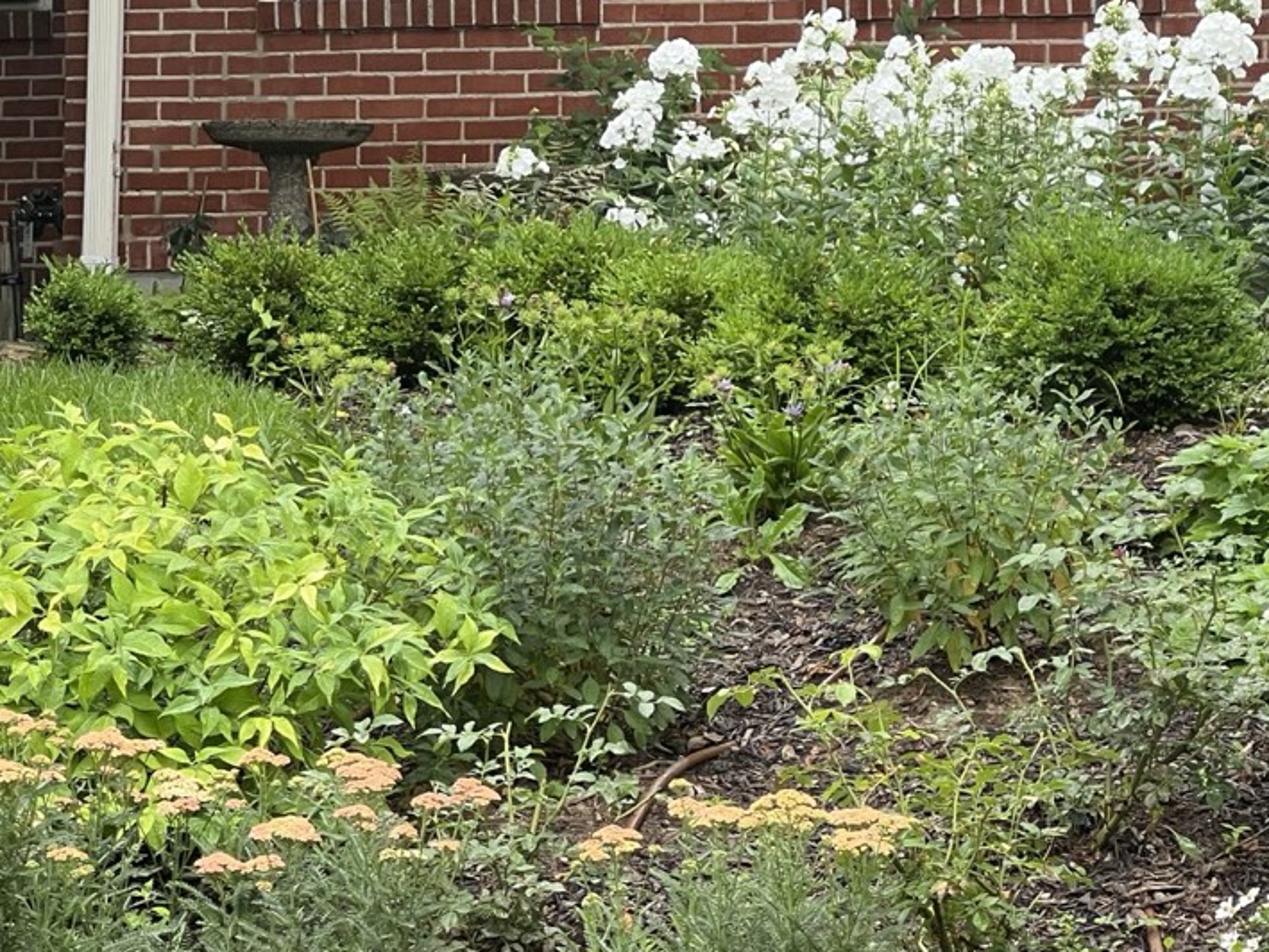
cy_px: 506
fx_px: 5097
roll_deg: +0.1
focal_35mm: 139
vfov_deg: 10.7
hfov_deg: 14.2
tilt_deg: +0.5
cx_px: 621
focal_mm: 9
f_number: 2.8
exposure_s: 1/99
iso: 64
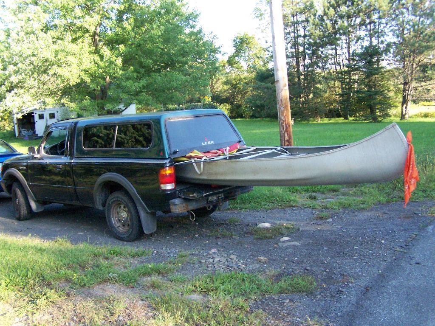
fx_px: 478
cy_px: 163
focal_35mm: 38
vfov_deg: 37.7
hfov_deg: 49.0
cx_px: 218
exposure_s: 1/500
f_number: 2.8
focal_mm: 6.3
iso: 400
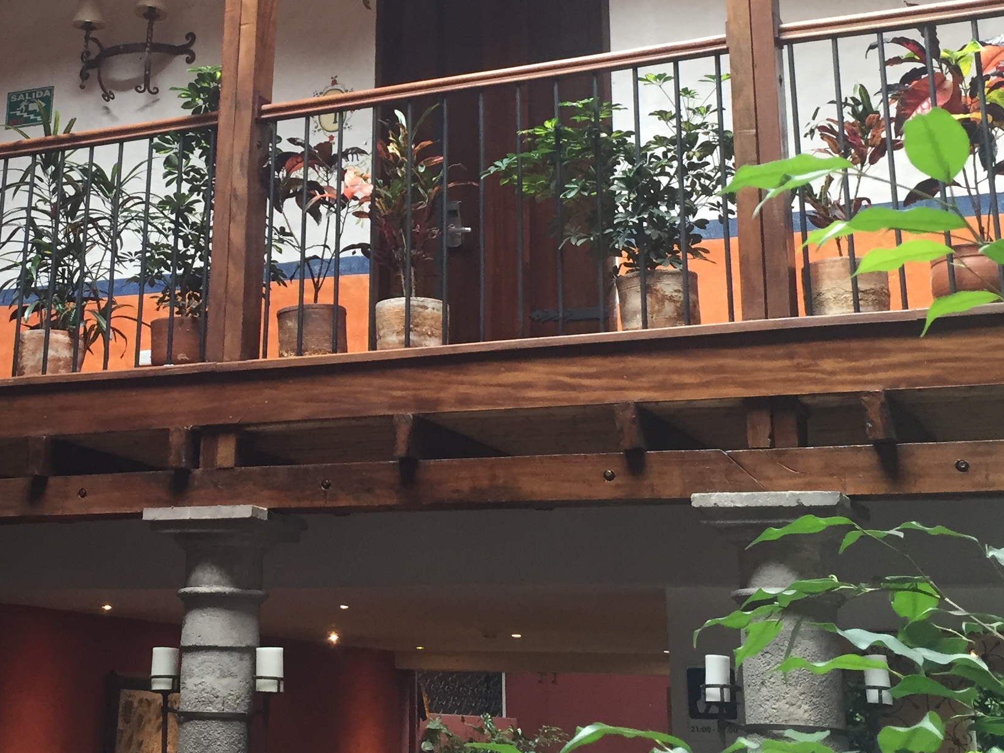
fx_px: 1682
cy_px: 128
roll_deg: -1.4
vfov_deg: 24.7
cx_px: 303
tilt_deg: +18.7
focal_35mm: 58
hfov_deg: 32.8
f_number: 2.2
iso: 80
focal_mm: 4.15
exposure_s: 1/30
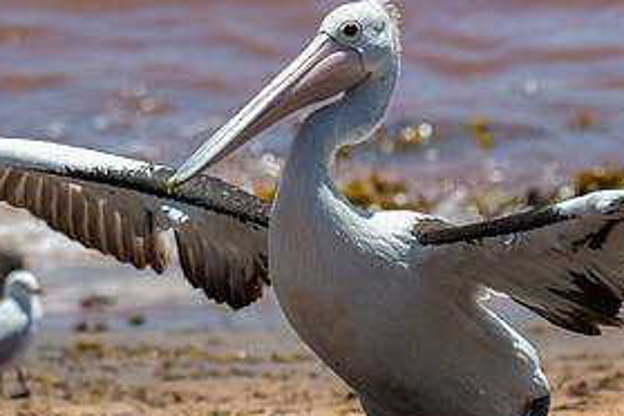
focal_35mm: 520
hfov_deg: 4.0
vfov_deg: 2.6
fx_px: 9013
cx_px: 413
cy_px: 137
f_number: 5.6
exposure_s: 1/2000
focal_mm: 200
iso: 200
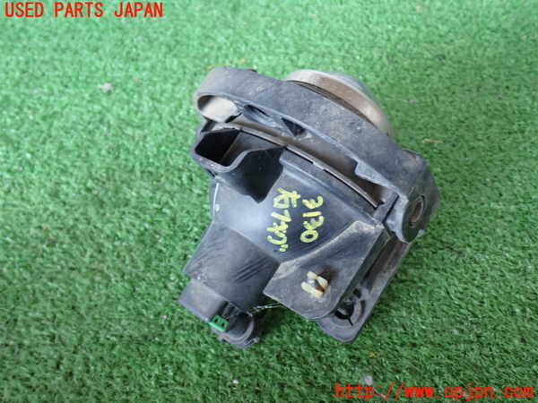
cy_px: 202
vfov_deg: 39.7
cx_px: 269
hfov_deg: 51.4
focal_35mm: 36
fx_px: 560
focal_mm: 6.37
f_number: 2.5
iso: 250
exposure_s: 1/40
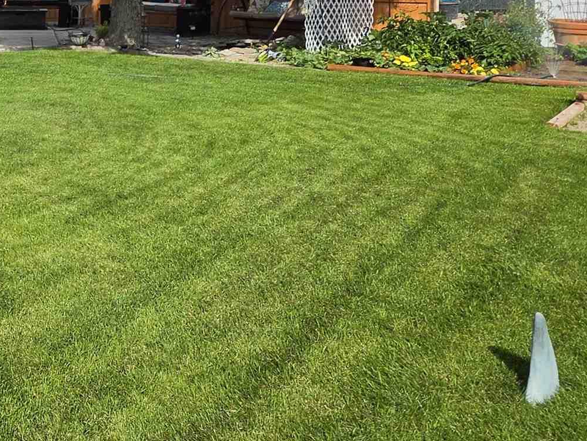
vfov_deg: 33.2
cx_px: -118
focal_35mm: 40
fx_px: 678
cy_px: 8
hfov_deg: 36.2
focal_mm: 2.2
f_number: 1.9
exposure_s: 1/2000
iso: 50
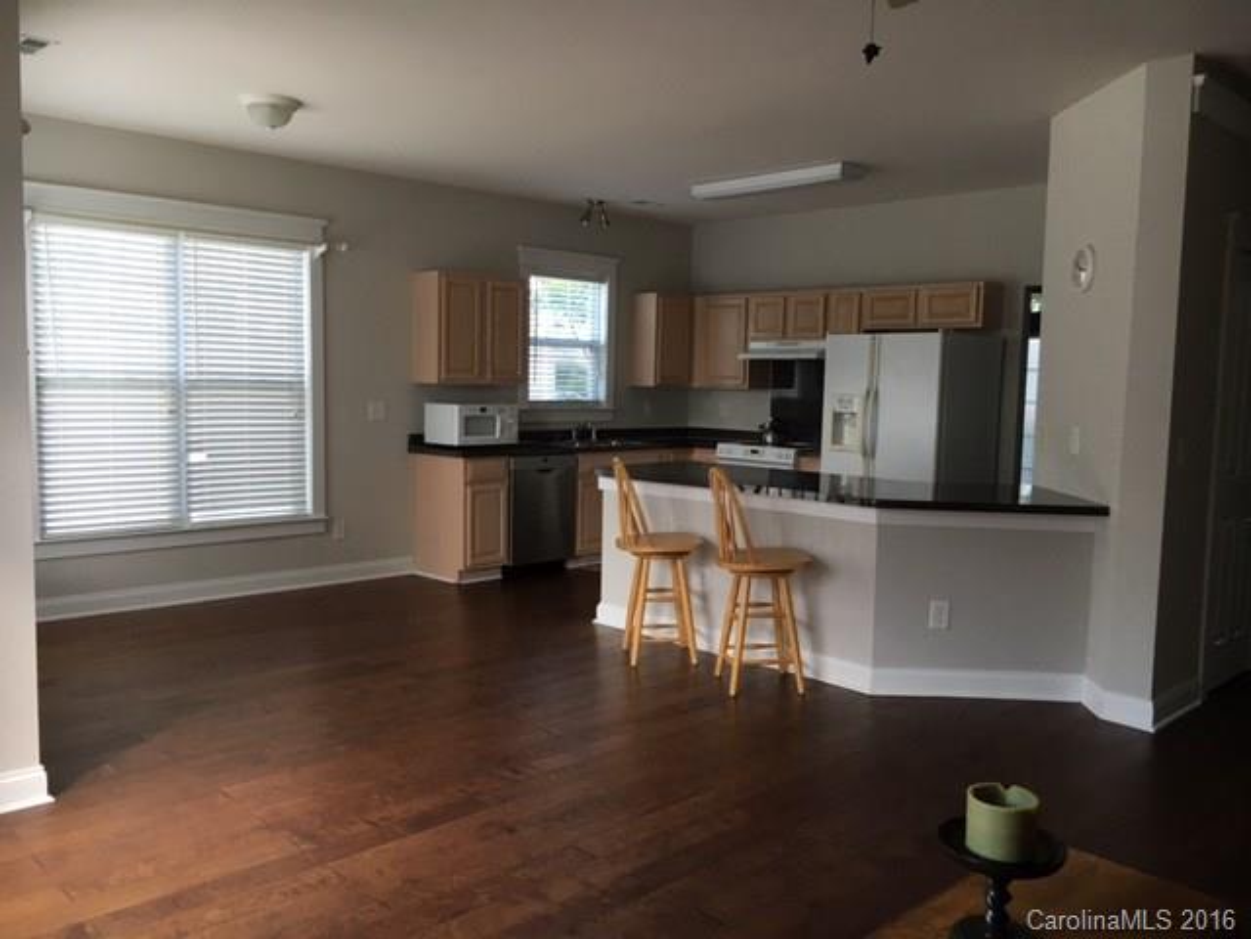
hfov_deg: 61.7
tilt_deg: -6.0
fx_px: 1048
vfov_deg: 48.2
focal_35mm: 29
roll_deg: -0.6
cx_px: 626
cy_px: 470
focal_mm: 4.15
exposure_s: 1/30
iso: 40
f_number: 2.2
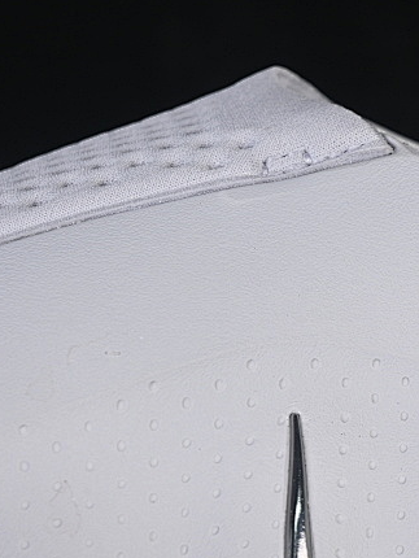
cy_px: 389
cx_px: 477
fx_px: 2918
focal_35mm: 181
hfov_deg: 8.1
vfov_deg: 10.9
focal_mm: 50
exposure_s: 1/80
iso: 160
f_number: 7.1
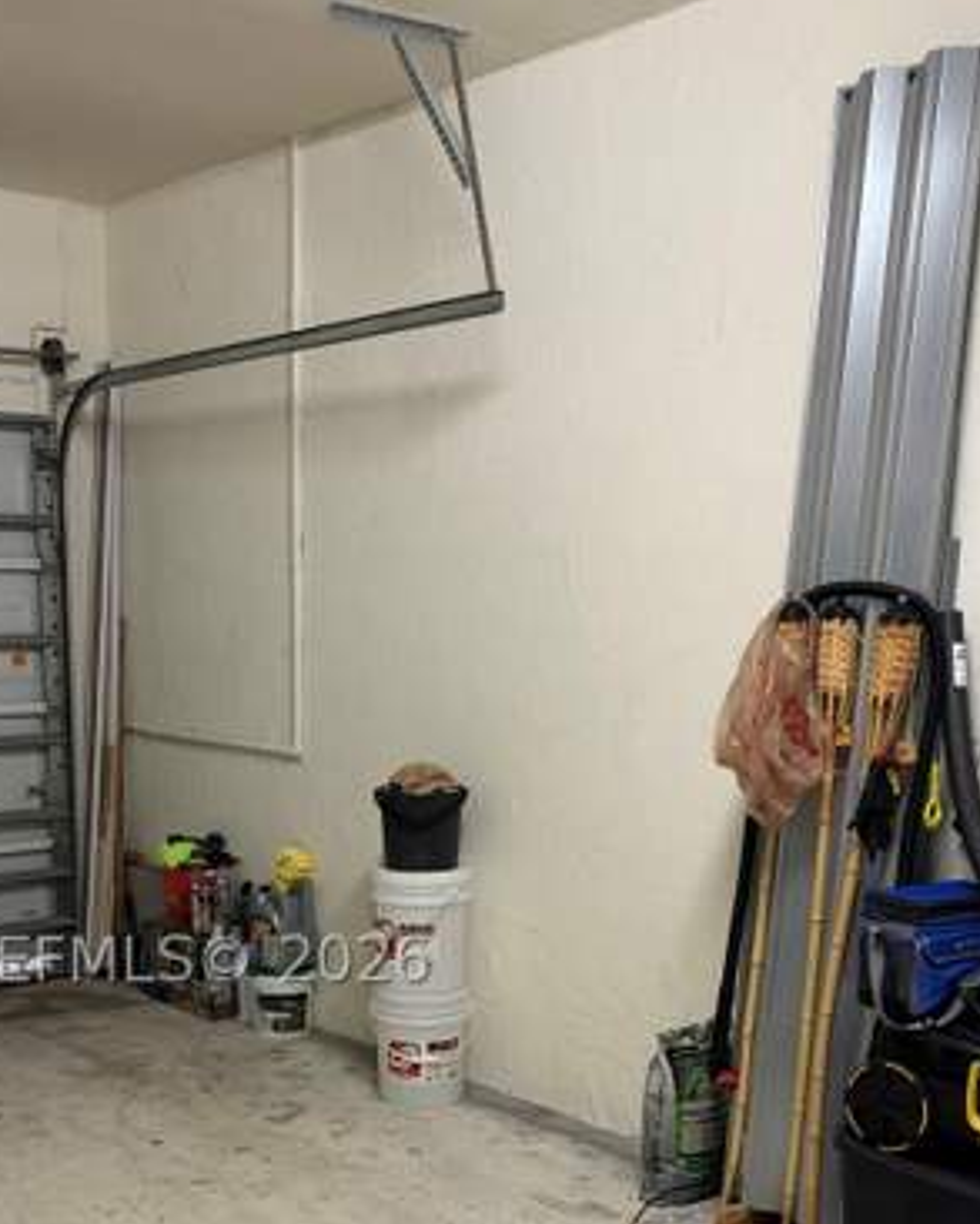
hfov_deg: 36.2
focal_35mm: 41
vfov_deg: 42.9
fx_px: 1486
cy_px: 960
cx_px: 351
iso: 400
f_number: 1.48
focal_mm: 6.93
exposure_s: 1/60
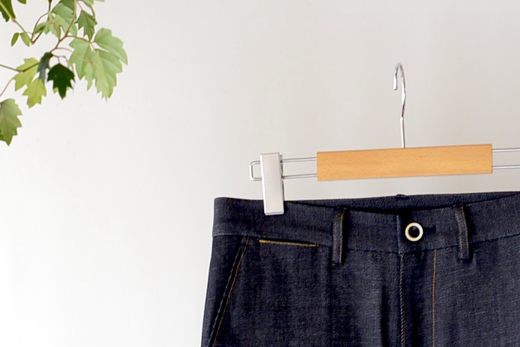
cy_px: 632
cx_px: 329
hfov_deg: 10.4
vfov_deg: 6.8
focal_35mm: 198
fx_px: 2860
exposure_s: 1/20
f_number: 2.8
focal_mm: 50
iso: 400
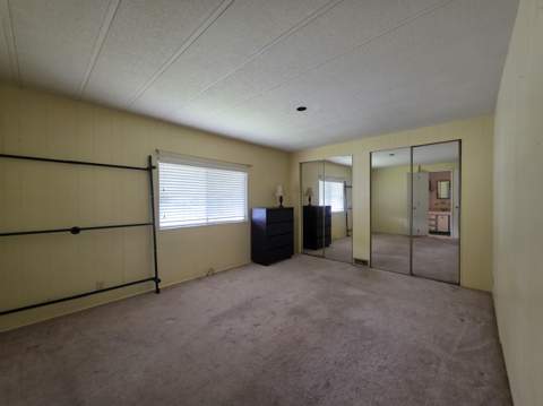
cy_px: 203
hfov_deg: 106.2
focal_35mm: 13
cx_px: 272
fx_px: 204
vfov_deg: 89.8
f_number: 1.9
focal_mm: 2.2
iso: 250
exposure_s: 1/60
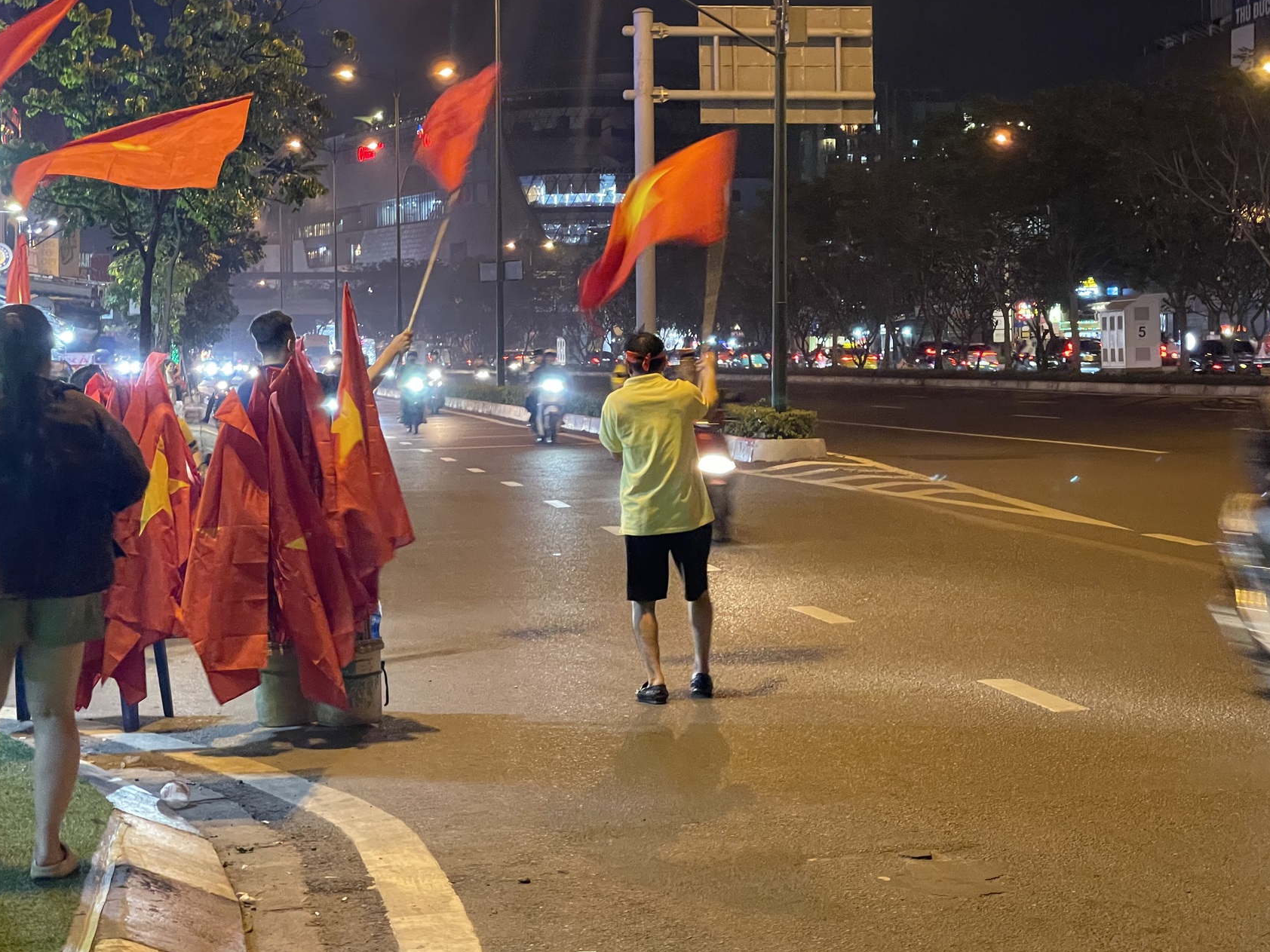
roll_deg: +0.1
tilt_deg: -1.6
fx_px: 2788
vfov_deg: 19.4
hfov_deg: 25.6
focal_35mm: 76
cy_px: 429
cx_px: 725
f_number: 2.2
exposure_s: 1/25
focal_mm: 7.5
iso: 800
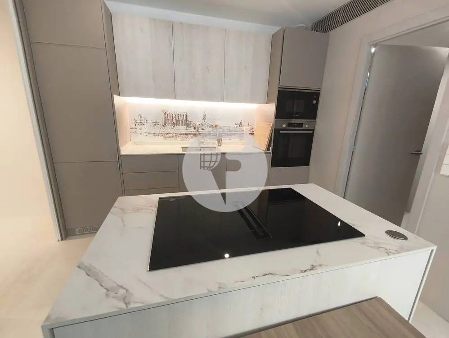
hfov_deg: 98.1
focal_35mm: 15
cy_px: 169
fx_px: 195
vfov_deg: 81.8
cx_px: 224
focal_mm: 1.65
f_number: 2.2
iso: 80
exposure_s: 1/50
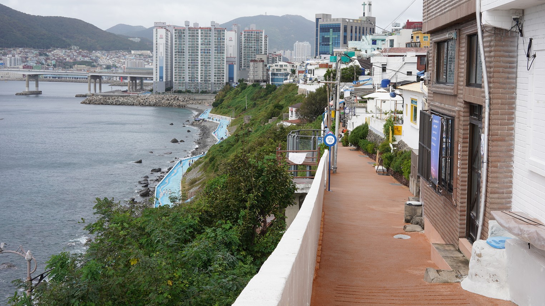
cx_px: 271
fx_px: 694
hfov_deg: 42.9
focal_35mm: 48
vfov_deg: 24.8
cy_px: 115
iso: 100
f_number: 11
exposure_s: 1/100
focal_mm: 35
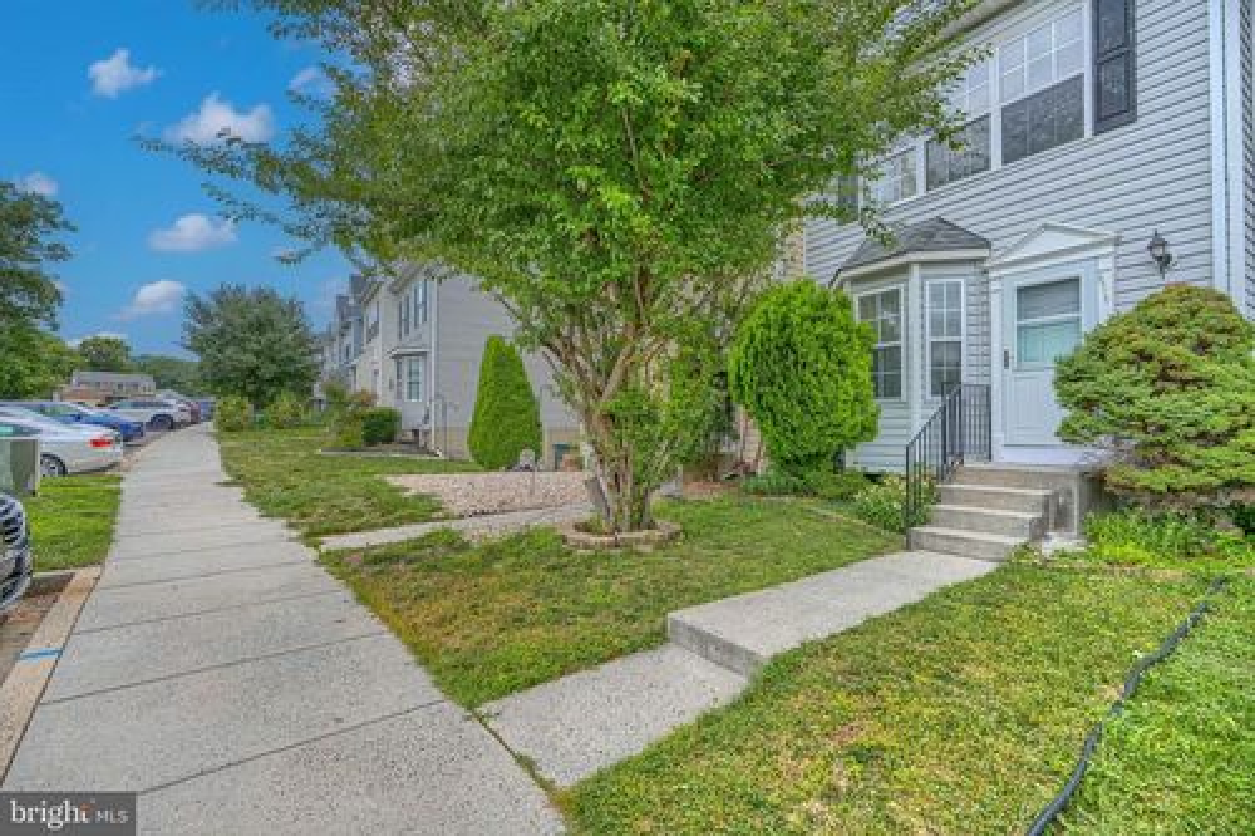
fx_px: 558
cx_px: 628
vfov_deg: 73.7
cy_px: 418
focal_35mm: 16
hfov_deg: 96.8
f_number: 6.3
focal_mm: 16
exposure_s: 1/20
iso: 200
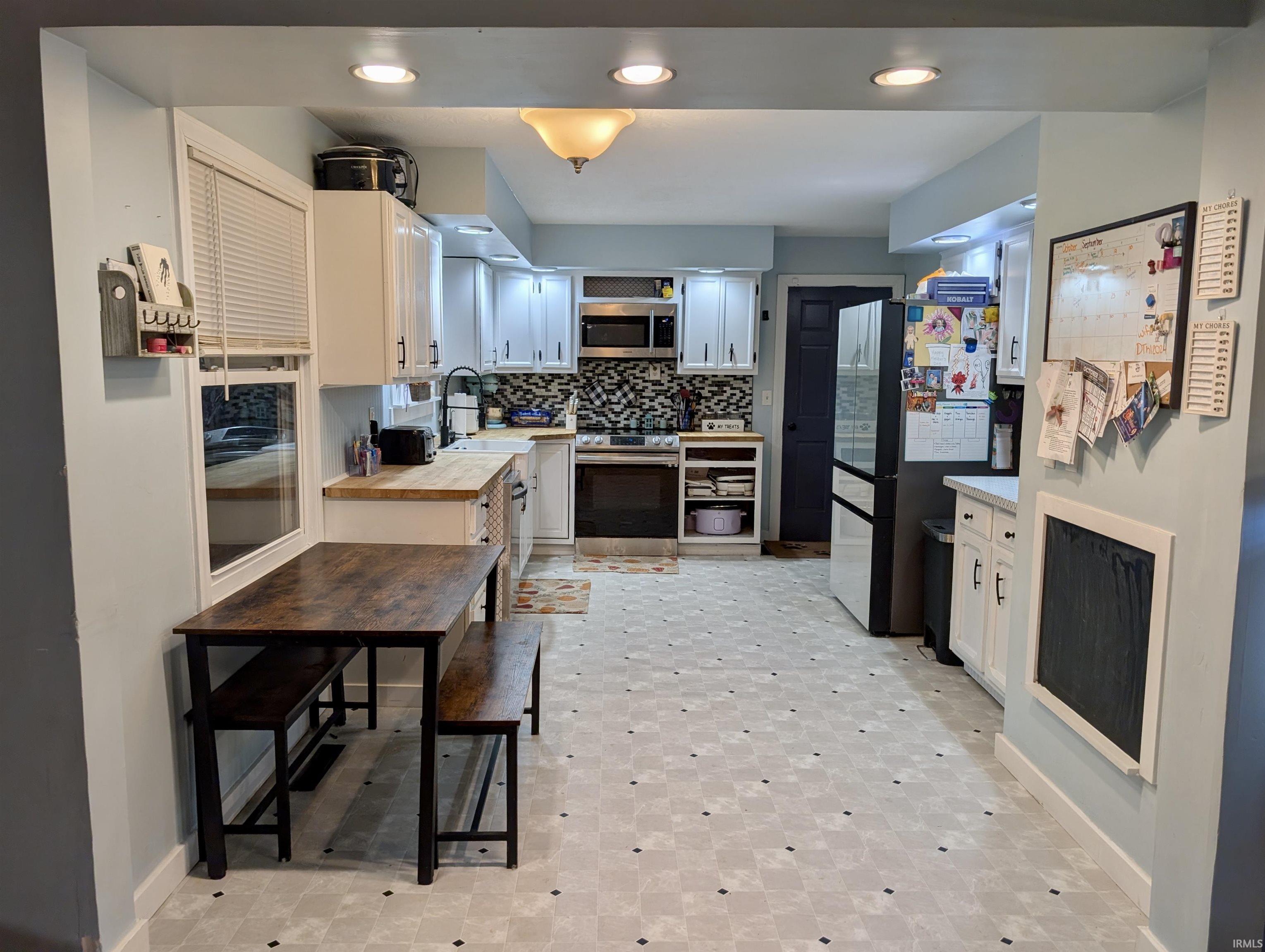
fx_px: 878
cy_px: 476
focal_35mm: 24
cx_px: 632
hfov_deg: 71.5
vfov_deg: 56.9
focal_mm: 6.9
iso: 24
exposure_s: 1/179
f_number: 1.68
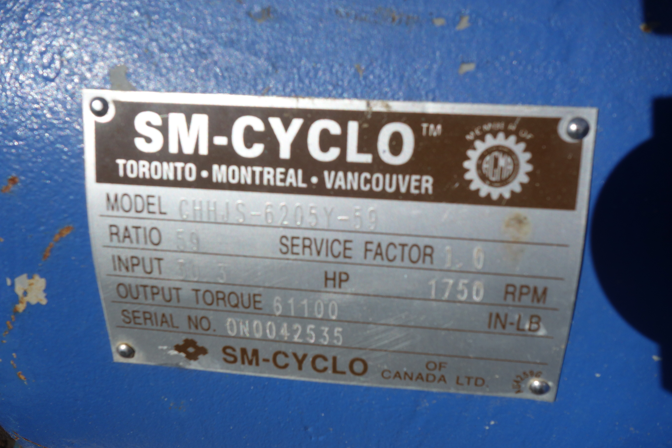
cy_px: 224
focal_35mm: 35
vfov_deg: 37.9
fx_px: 653
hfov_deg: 54.4
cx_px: 336
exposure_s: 1/800
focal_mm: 12.94
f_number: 7.1
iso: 125
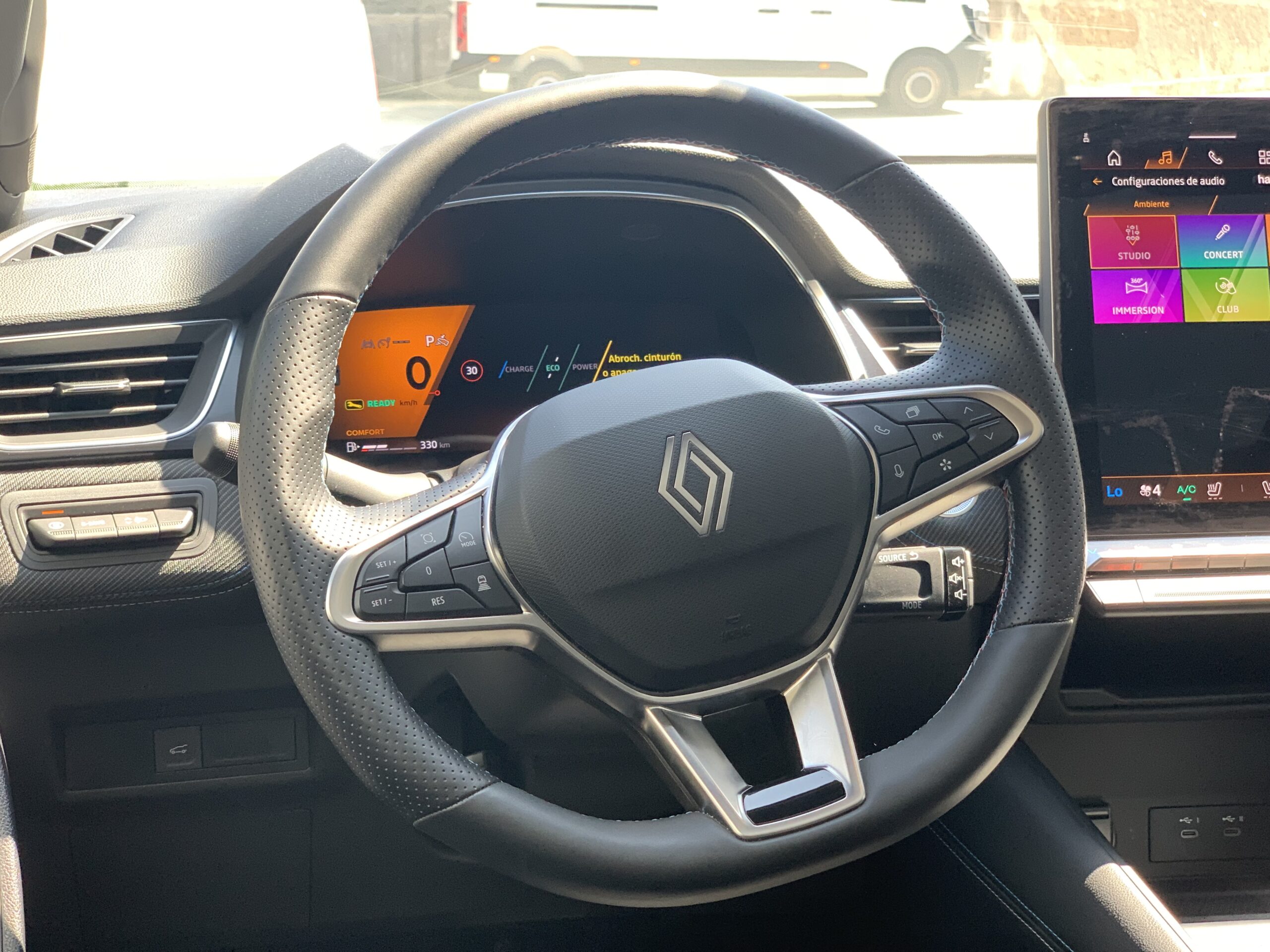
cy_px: 476
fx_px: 1908
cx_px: 635
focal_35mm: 52
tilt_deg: -13.1
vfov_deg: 28.0
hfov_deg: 36.8
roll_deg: -0.9
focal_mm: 6
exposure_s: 1/122
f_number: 2.4
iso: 125
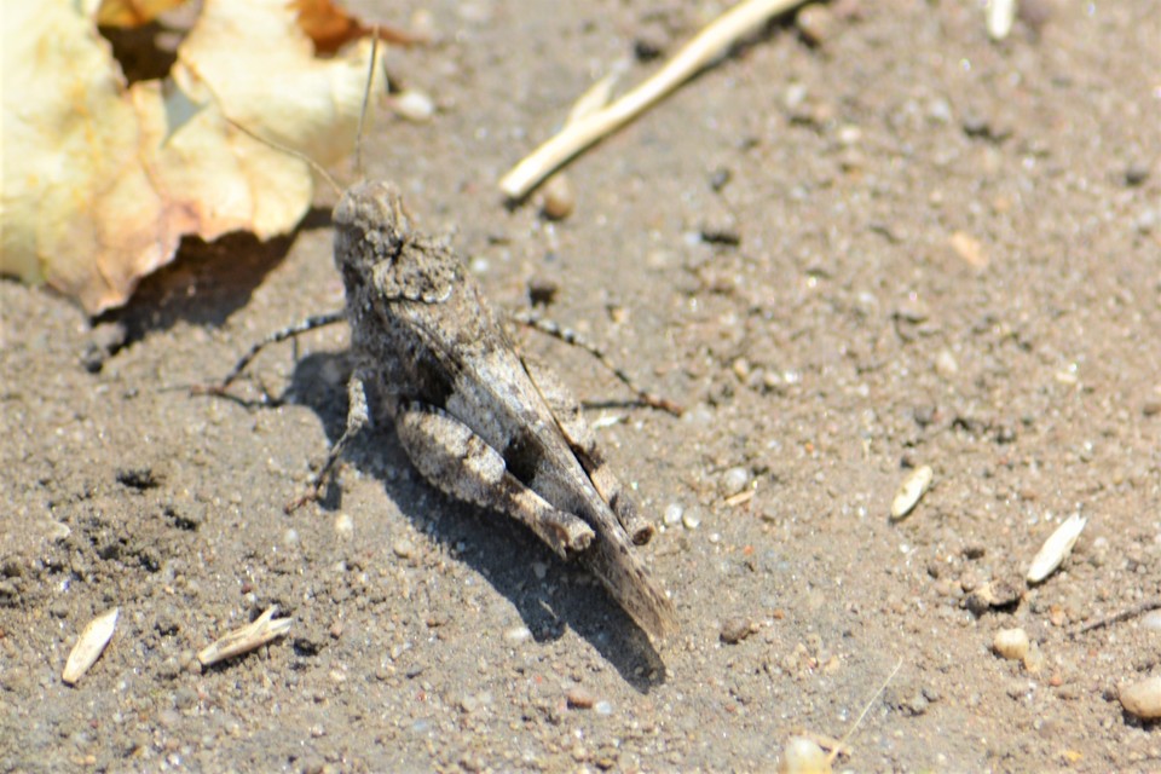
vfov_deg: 3.1
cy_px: 387
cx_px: 580
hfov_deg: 4.6
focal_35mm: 450
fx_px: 14511
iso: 100
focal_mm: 300
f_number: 8
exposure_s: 1/125
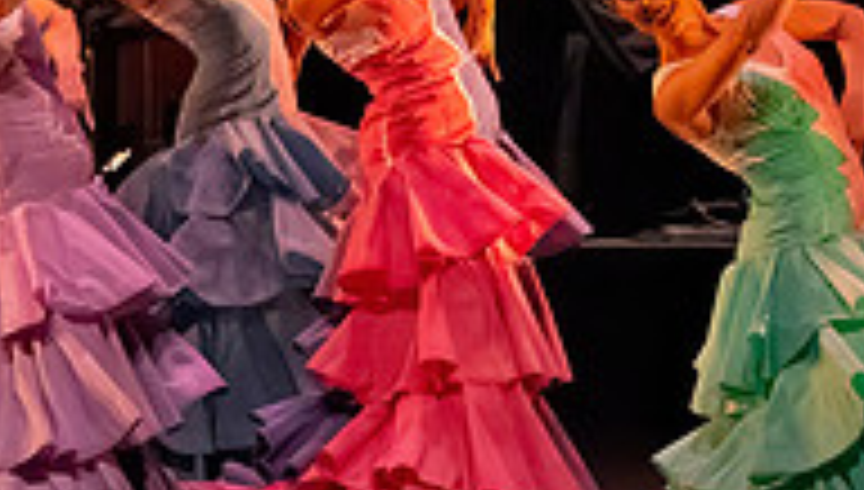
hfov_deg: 2.9
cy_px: 135
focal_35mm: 742
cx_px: 739
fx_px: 17037
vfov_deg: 1.6
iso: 20000
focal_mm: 221
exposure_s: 1/400
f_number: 6.3
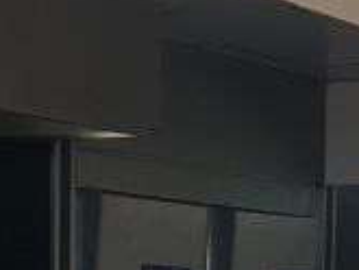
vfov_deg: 8.5
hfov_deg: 11.6
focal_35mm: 169
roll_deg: -0.9
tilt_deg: -3.0
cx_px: 311
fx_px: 1754
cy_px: 488
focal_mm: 4.15
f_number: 2.2
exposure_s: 1/33
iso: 32
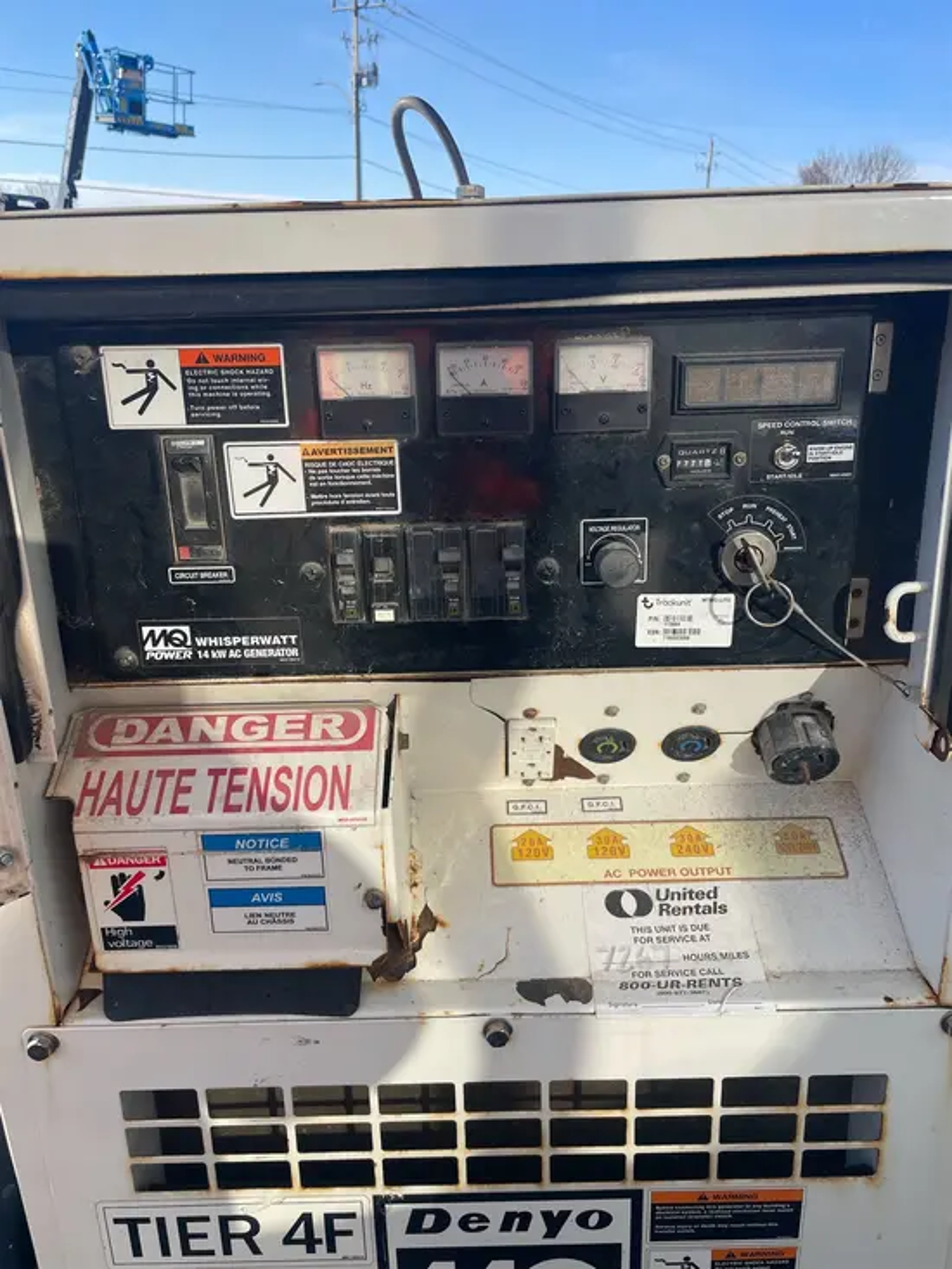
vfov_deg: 67.3
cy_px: 634
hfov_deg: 53.1
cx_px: 476
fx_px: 953
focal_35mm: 26
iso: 32
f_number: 1.6
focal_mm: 4.2
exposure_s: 1/1401
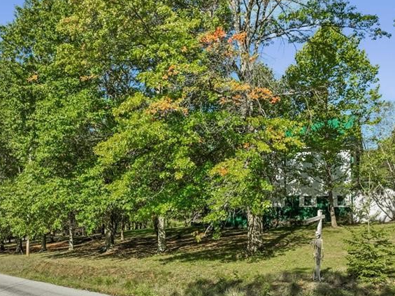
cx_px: 168
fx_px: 388
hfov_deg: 53.8
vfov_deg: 41.3
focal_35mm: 34
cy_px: 196
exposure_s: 1/1250
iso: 100
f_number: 2.8
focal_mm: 12.29
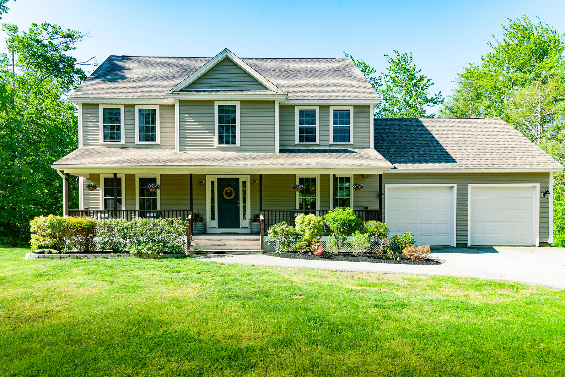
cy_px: 188
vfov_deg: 53.1
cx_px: 282
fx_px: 377
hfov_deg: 73.7
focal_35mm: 24
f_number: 5.6
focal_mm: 24
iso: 160
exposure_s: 1/60
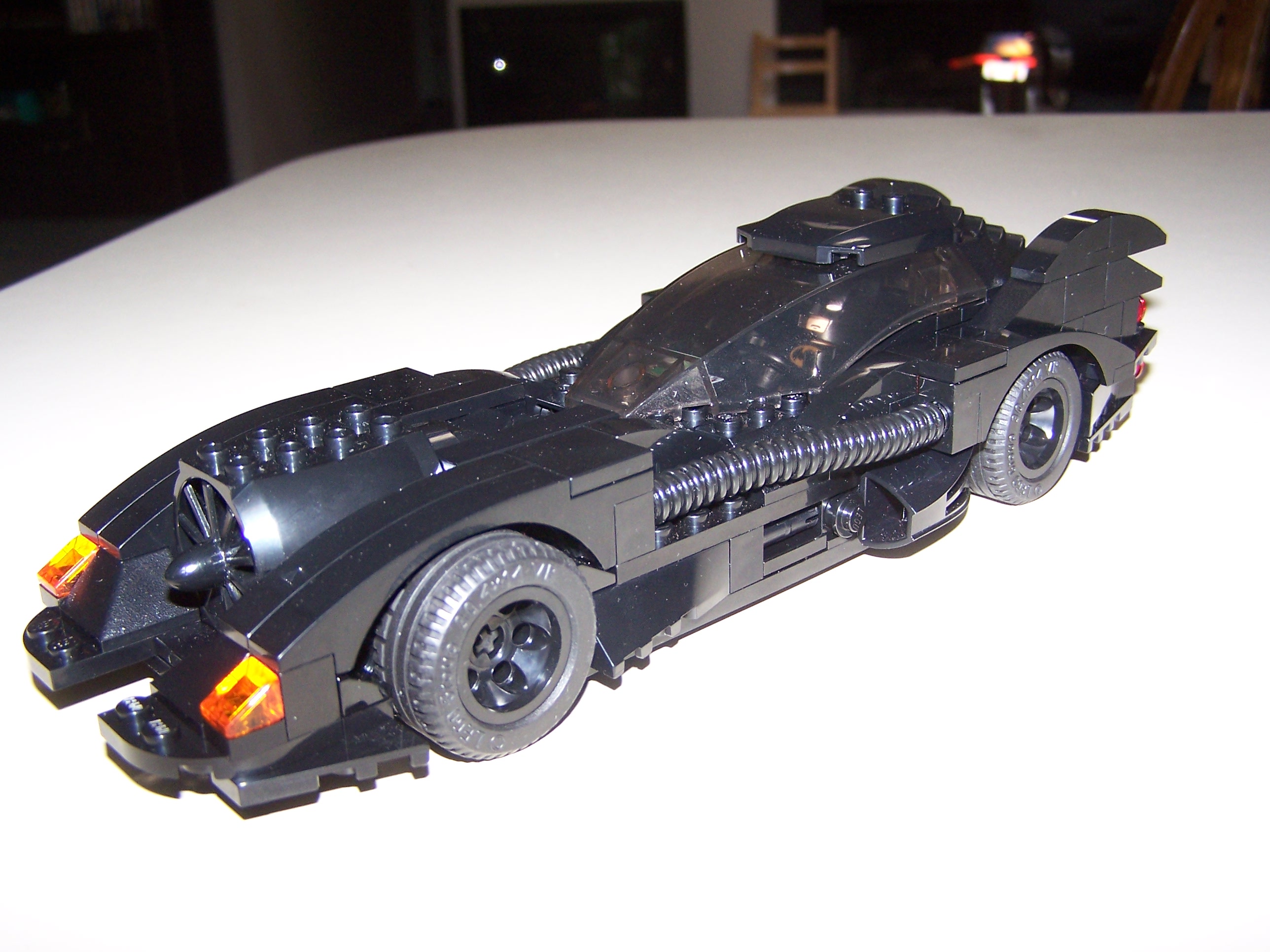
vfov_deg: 37.7
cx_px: 635
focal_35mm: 38
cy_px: 476
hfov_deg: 49.0
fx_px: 1394
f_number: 2.8
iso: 140
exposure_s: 1/60
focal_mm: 6.3
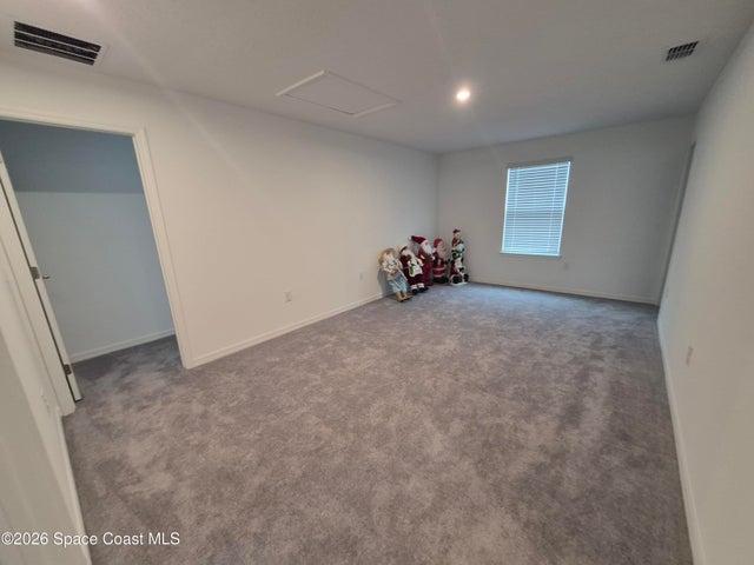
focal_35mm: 13
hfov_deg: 106.2
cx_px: 377
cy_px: 282
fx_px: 283
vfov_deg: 89.9
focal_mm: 1.74
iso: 320
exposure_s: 1/60
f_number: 2.2
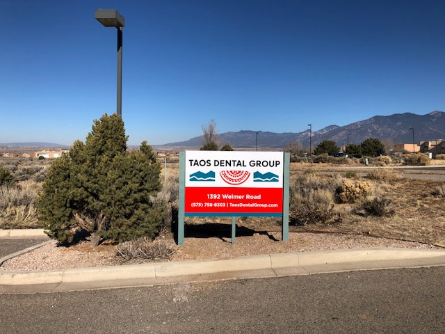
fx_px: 373
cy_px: 167
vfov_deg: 48.2
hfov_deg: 61.7
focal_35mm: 29
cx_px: 222
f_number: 1.8
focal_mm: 3.99
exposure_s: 1/3003
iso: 20
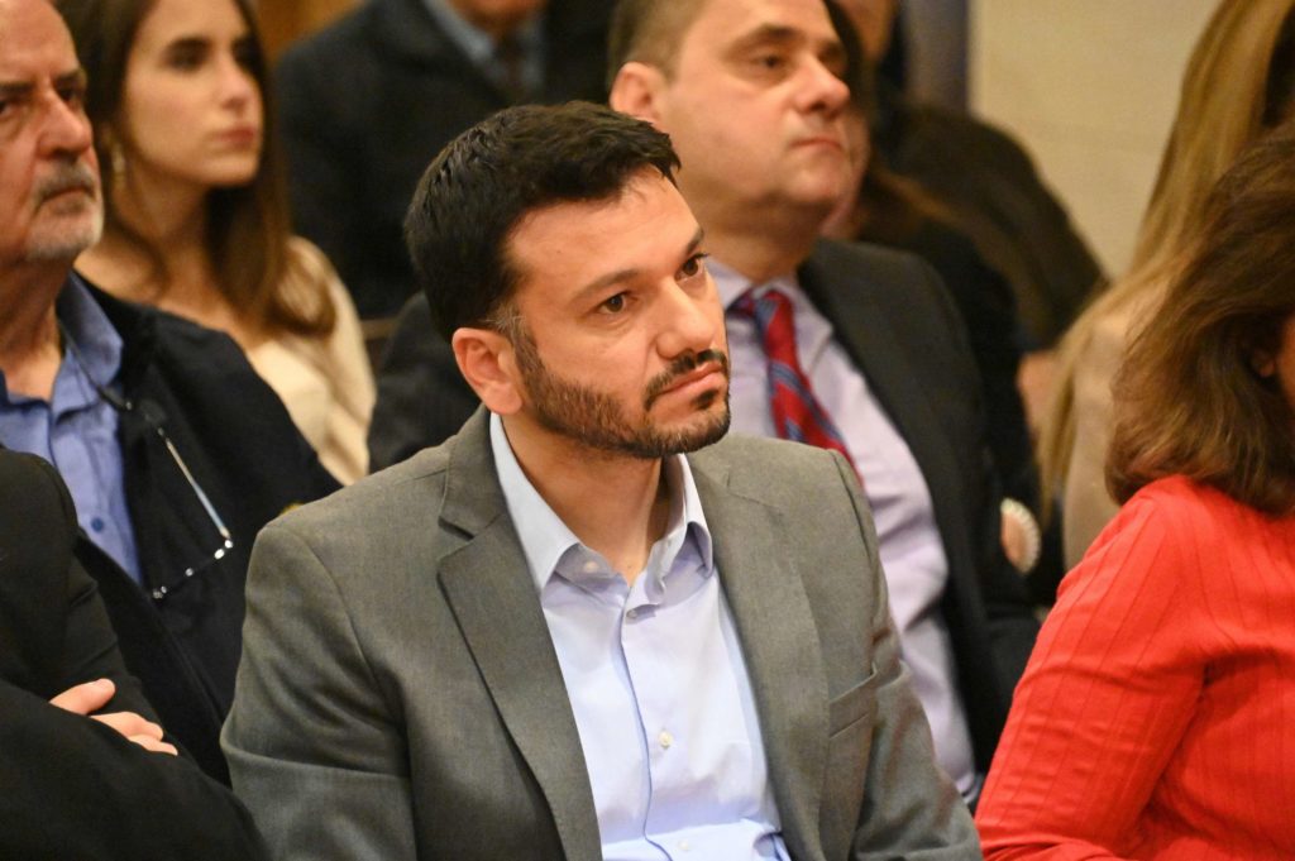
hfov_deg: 6.9
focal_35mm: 300
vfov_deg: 4.6
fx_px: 10783
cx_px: 648
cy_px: 430
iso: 32000
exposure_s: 1/320
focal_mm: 300
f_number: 5.6
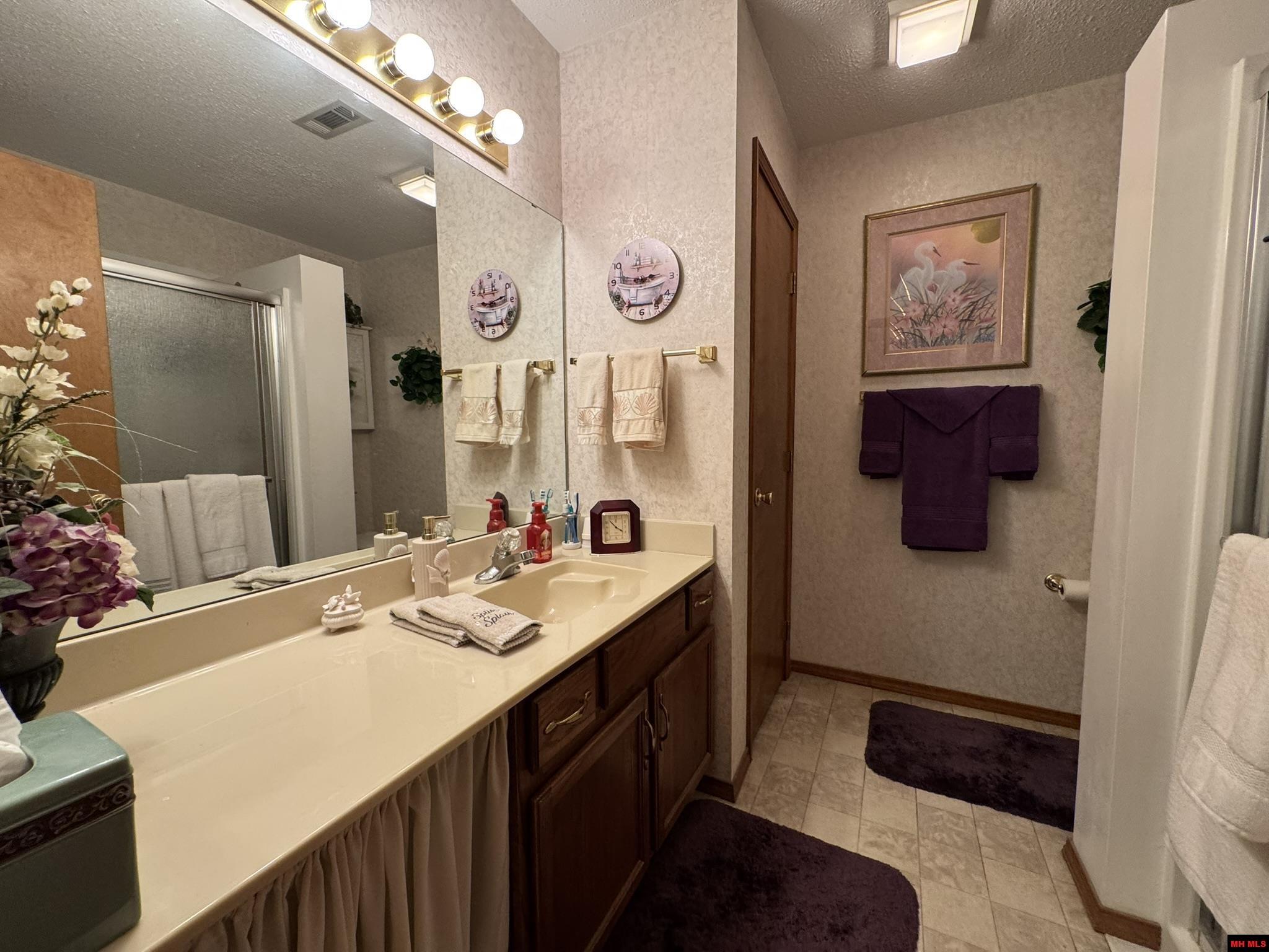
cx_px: 634
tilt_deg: -5.0
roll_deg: -0.1
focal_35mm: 14
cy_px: 476
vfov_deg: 85.7
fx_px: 513
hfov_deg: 102.1
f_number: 2.2
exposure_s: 1/120
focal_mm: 2.22
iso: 200
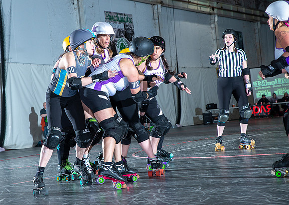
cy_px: 92
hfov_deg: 24.4
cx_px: 118
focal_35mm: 81
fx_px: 667
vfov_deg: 17.5
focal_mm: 70
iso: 800
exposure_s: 1/160
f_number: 8
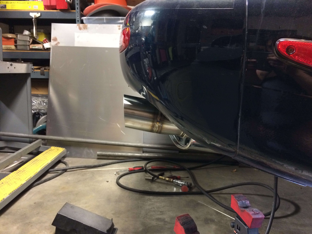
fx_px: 261
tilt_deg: -10.0
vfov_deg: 48.2
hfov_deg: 61.7
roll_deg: +0.4
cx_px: 156
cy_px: 117
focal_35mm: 29
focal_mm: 4.15
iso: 320
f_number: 2.2
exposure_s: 1/15
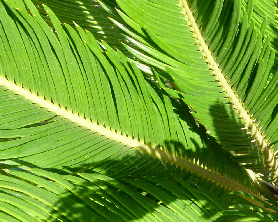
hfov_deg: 21.4
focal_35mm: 83
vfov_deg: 18.5
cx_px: 336
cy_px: 111
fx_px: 683
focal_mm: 4.5
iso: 100
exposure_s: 1/160
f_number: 4
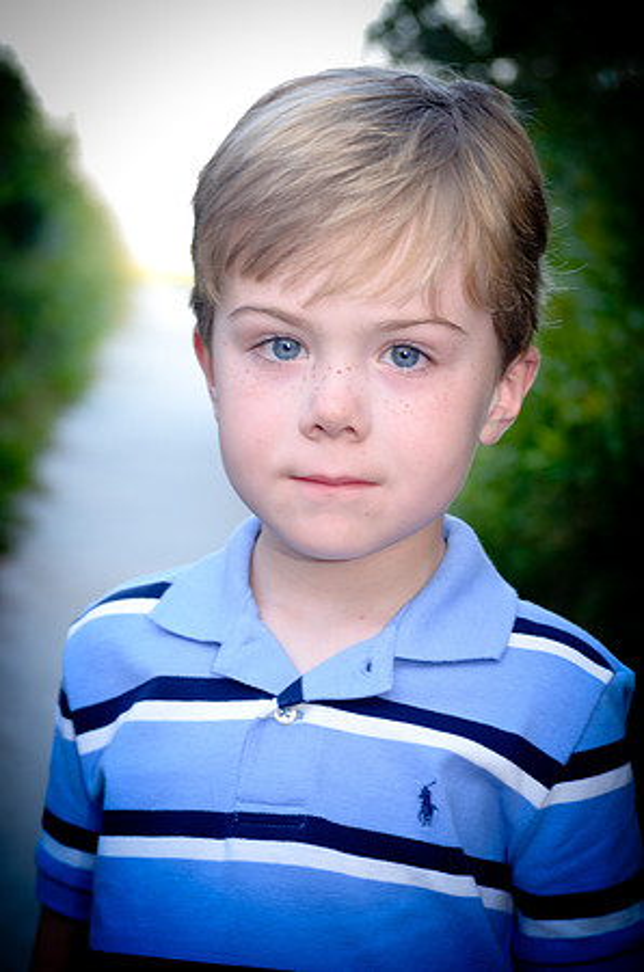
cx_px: 322
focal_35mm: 82
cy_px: 486
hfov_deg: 16.5
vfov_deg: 24.7
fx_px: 2224
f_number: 5
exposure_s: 1/60
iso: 200
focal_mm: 55
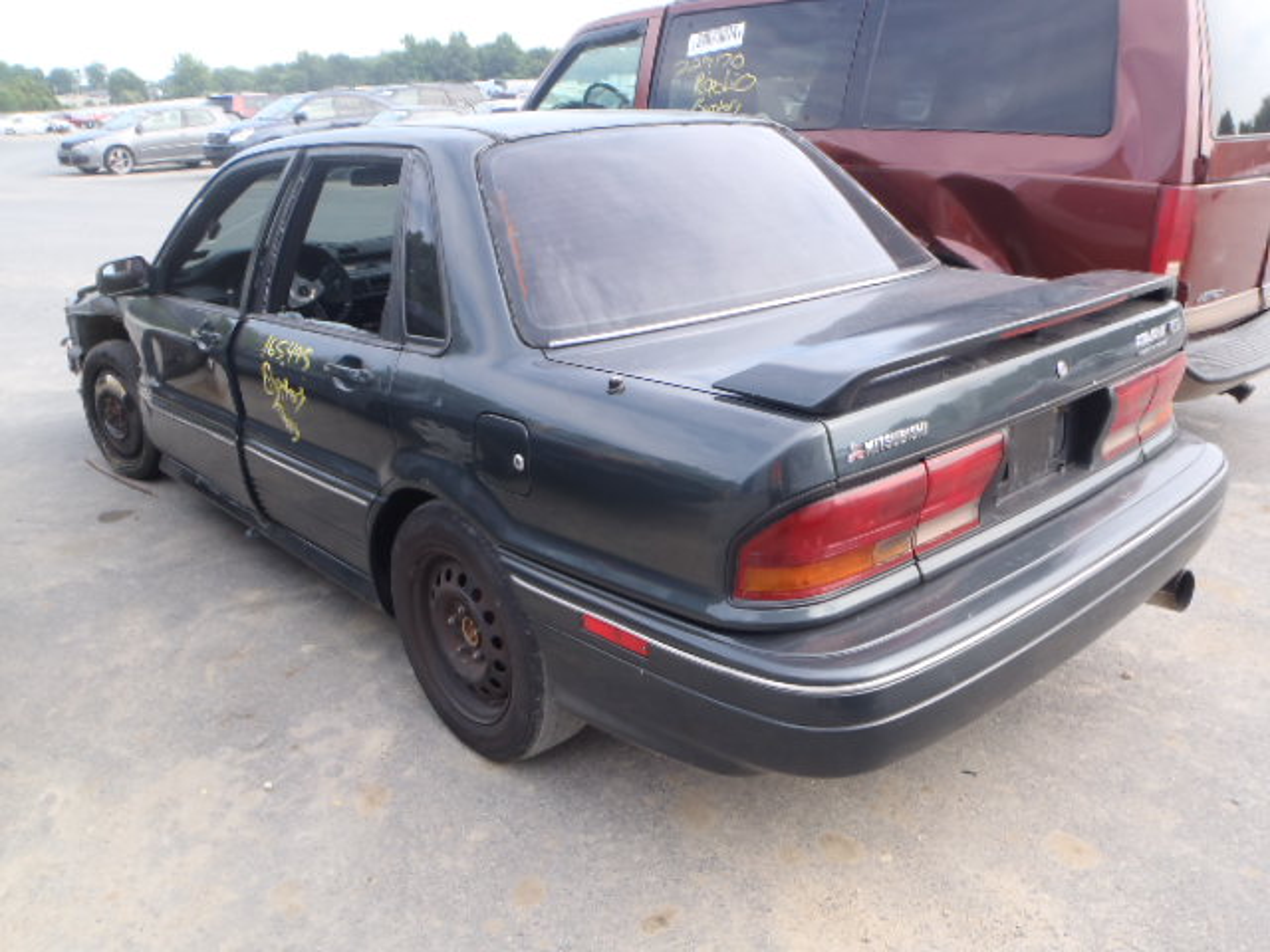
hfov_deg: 63.4
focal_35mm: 28
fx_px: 1027
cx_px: 635
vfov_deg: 49.7
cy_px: 476
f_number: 4.5
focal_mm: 5
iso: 80
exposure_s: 1/100
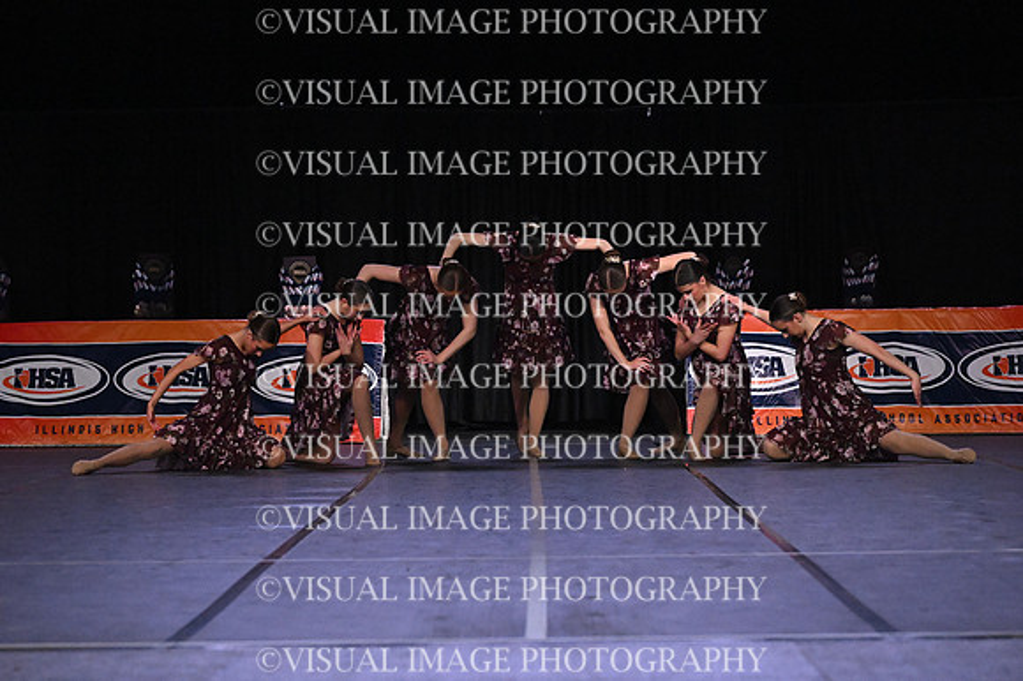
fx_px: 3408
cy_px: 340
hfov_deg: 17.1
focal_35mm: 120
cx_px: 512
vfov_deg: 11.4
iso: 8000
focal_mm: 80
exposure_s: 1/1000
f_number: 4
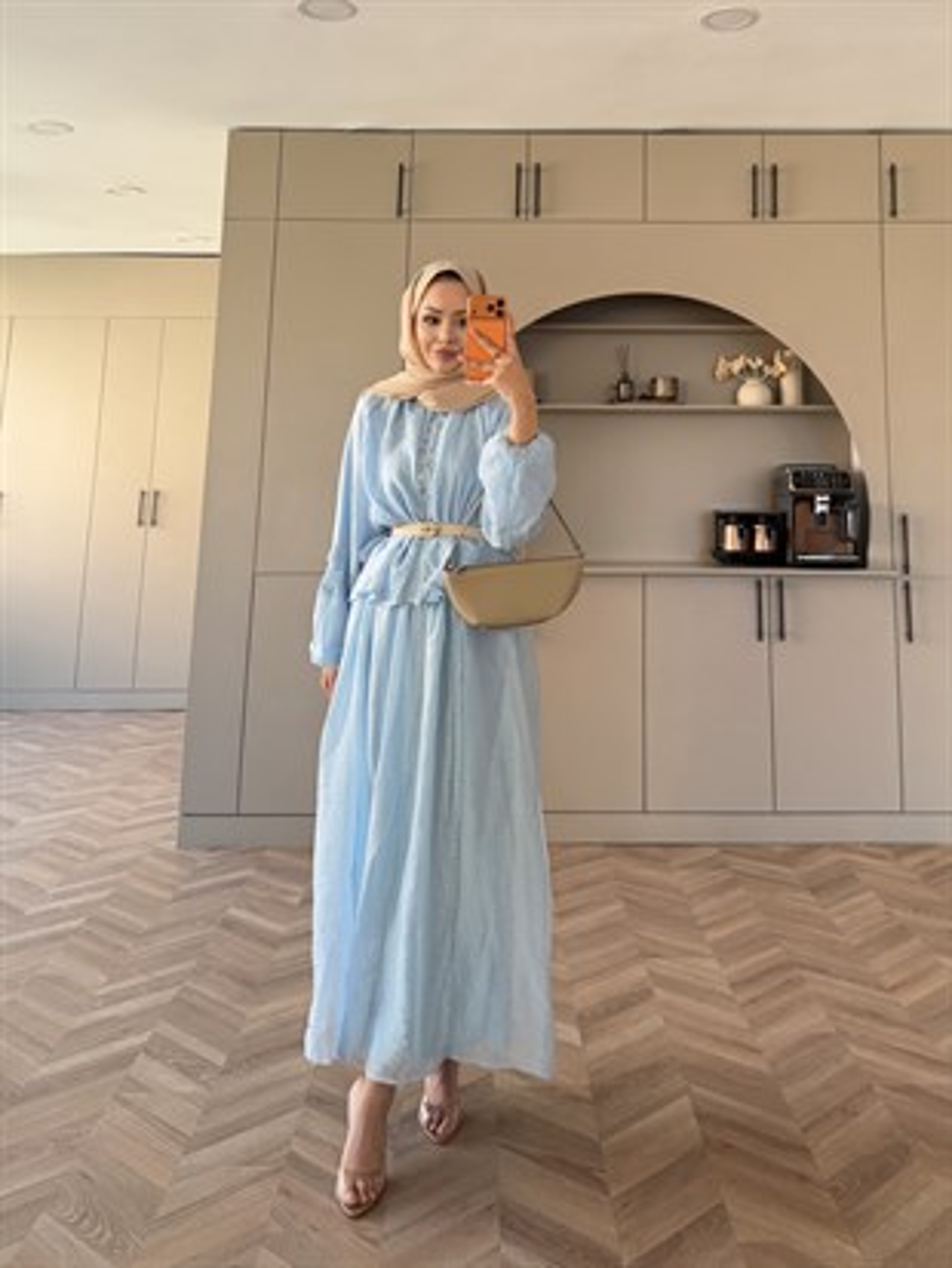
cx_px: 476
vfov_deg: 71.6
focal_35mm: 24
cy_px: 634
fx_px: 880
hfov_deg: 56.8
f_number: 1.78
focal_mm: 6.76
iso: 125
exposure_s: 1/121
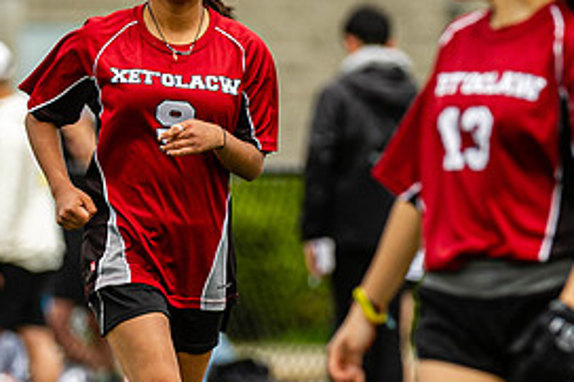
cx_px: 226
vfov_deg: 1.7
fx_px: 12939
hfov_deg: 2.5
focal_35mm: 812
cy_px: 234
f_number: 4
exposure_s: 1/1000
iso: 250
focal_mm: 300
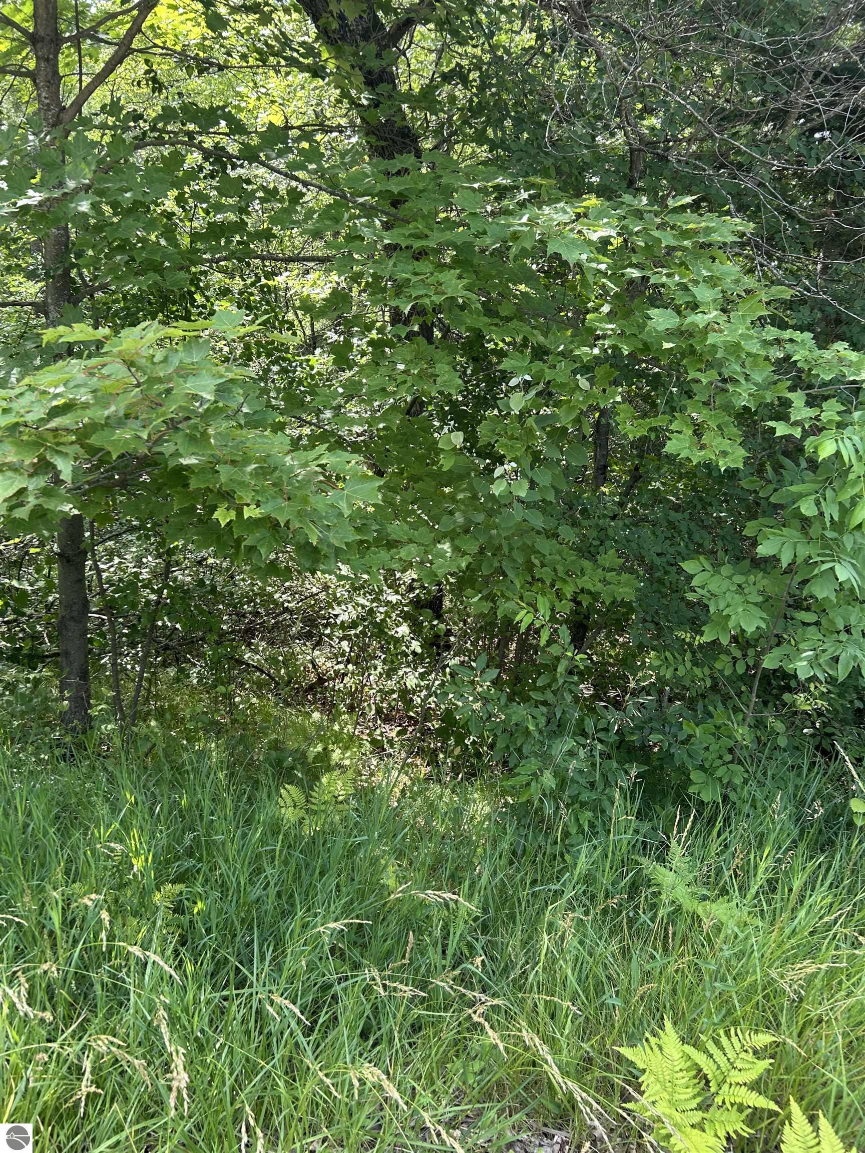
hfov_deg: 53.1
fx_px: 866
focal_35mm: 26
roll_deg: -1.7
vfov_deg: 67.3
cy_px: 576
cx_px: 432
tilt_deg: -13.9
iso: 40
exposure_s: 1/175
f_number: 1.5
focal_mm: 5.7
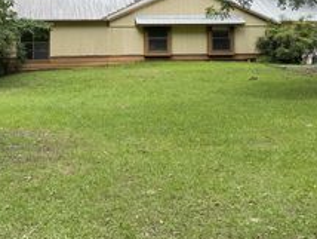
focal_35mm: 56
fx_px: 513
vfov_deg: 25.0
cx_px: 144
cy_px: 2
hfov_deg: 34.3
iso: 80
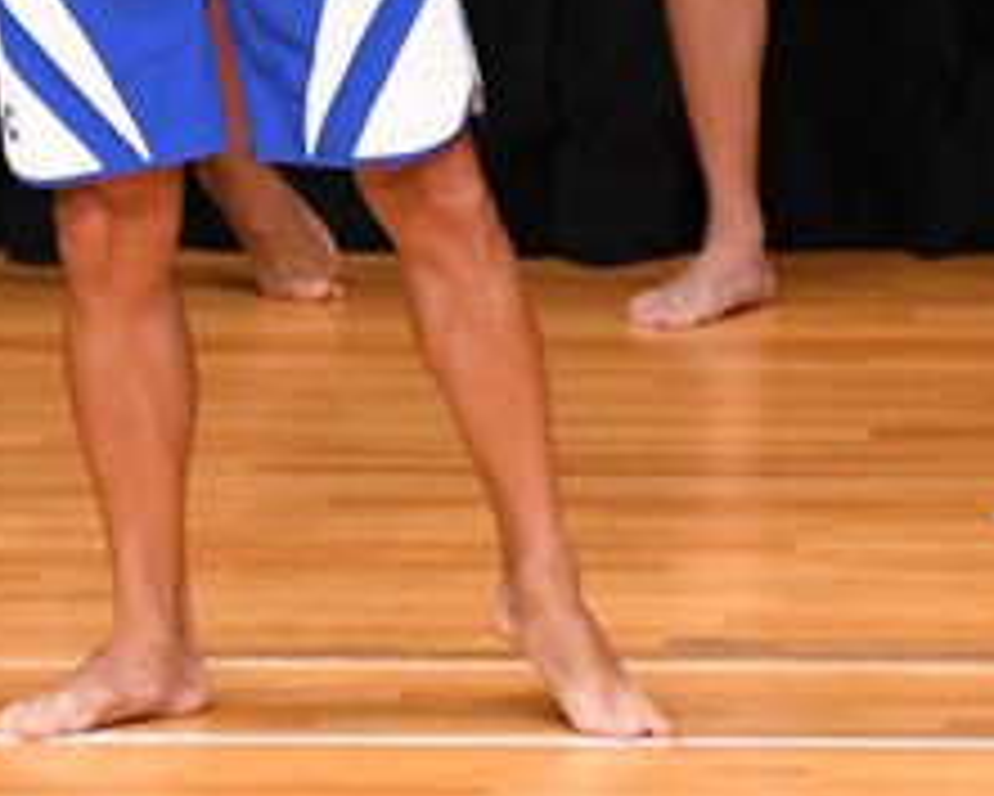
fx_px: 26165
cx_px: 416
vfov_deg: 1.7
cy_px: -162
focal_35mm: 889
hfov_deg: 2.2
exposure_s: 1/400
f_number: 5.6
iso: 4000
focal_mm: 180
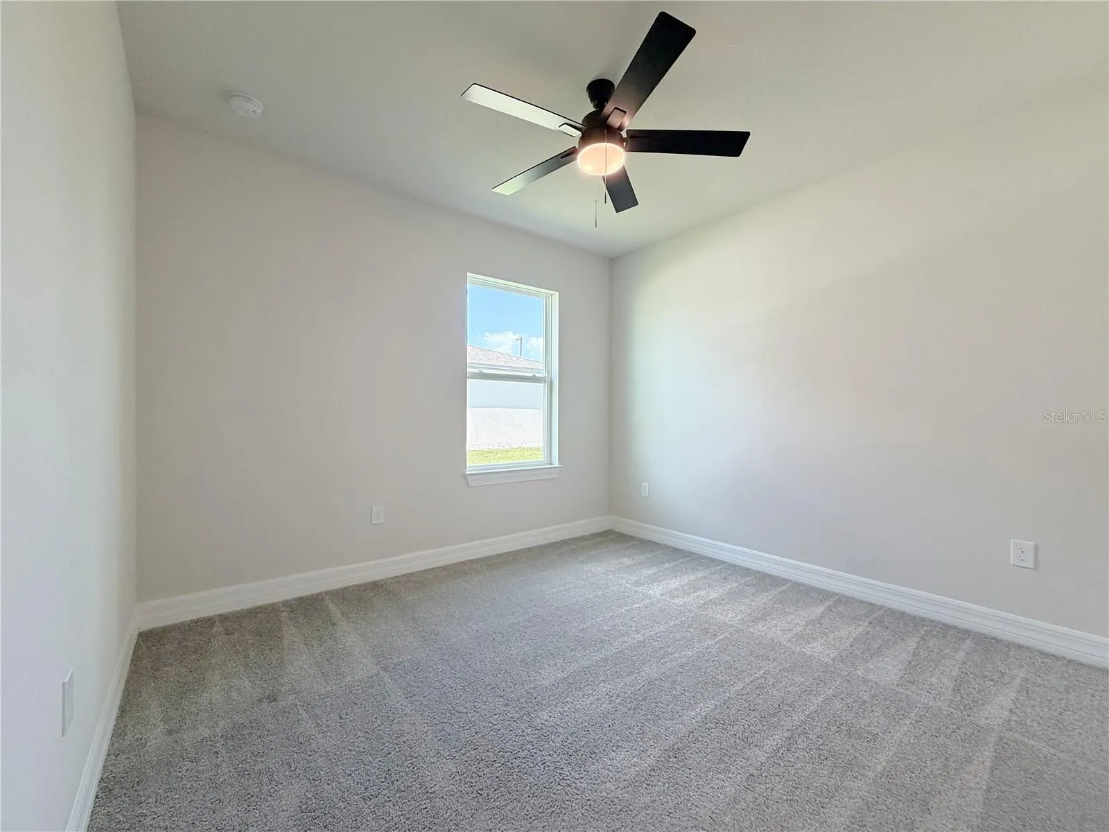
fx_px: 449
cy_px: 416
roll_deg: -0.1
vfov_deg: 85.7
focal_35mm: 14
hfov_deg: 102.1
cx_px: 554
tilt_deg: -0.5
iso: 250
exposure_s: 1/120
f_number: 2.2
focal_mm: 2.22
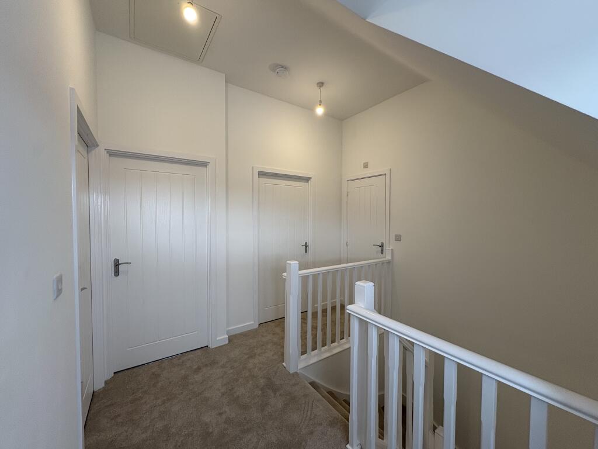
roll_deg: +0.4
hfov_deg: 102.1
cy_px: 224
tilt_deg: -0.5
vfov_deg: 85.7
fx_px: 242
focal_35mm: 14
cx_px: 299
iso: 80
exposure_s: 1/100
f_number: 2.2
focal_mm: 2.22
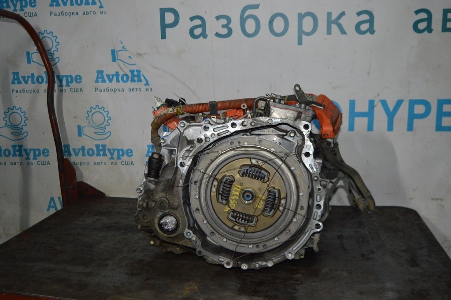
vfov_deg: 34.2
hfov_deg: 49.6
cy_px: 150
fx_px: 488
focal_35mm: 39
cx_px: 226
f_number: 4
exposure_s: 1/60
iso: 1400
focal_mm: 26
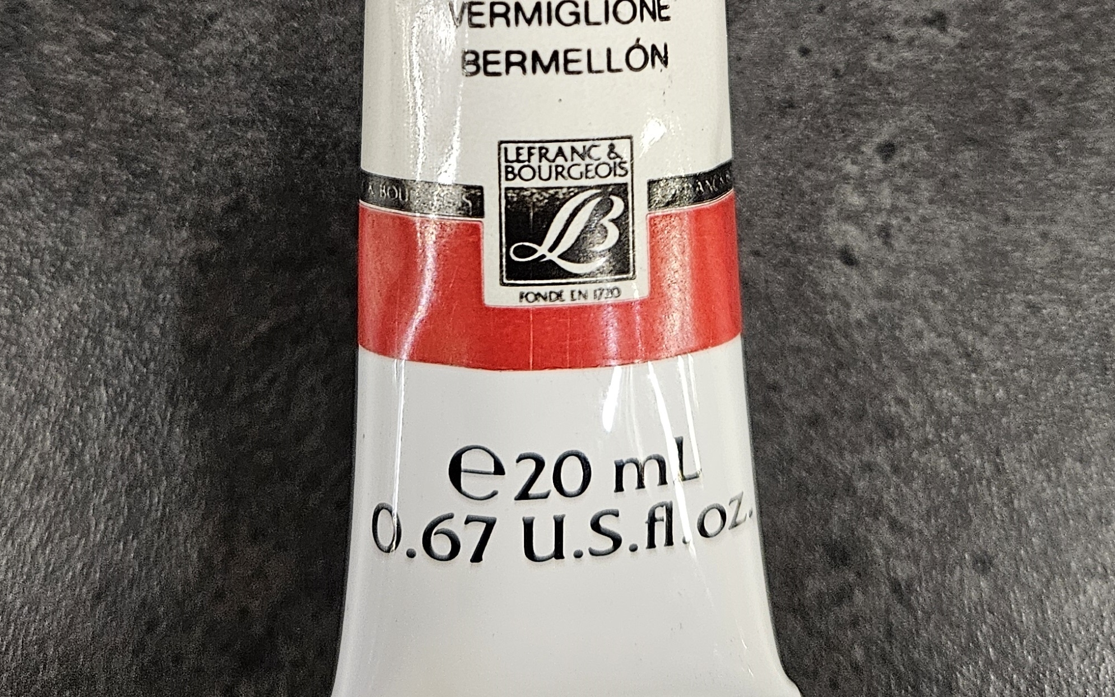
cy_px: -54
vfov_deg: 24.7
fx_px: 1489
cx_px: 584
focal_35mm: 49
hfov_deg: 41.0
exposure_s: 1/100
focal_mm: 5.4
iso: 800
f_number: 1.8
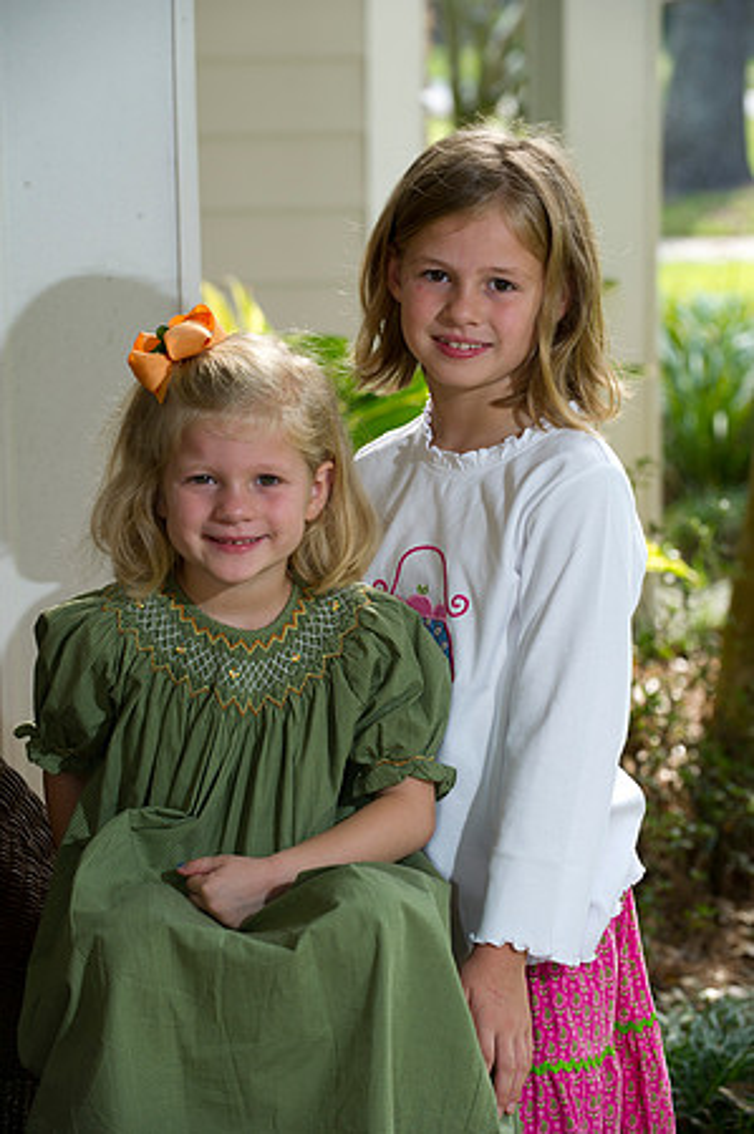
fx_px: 3652
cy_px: 567
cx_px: 377
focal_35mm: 116
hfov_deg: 11.8
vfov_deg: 17.7
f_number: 5
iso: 320
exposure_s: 1/160
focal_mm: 116
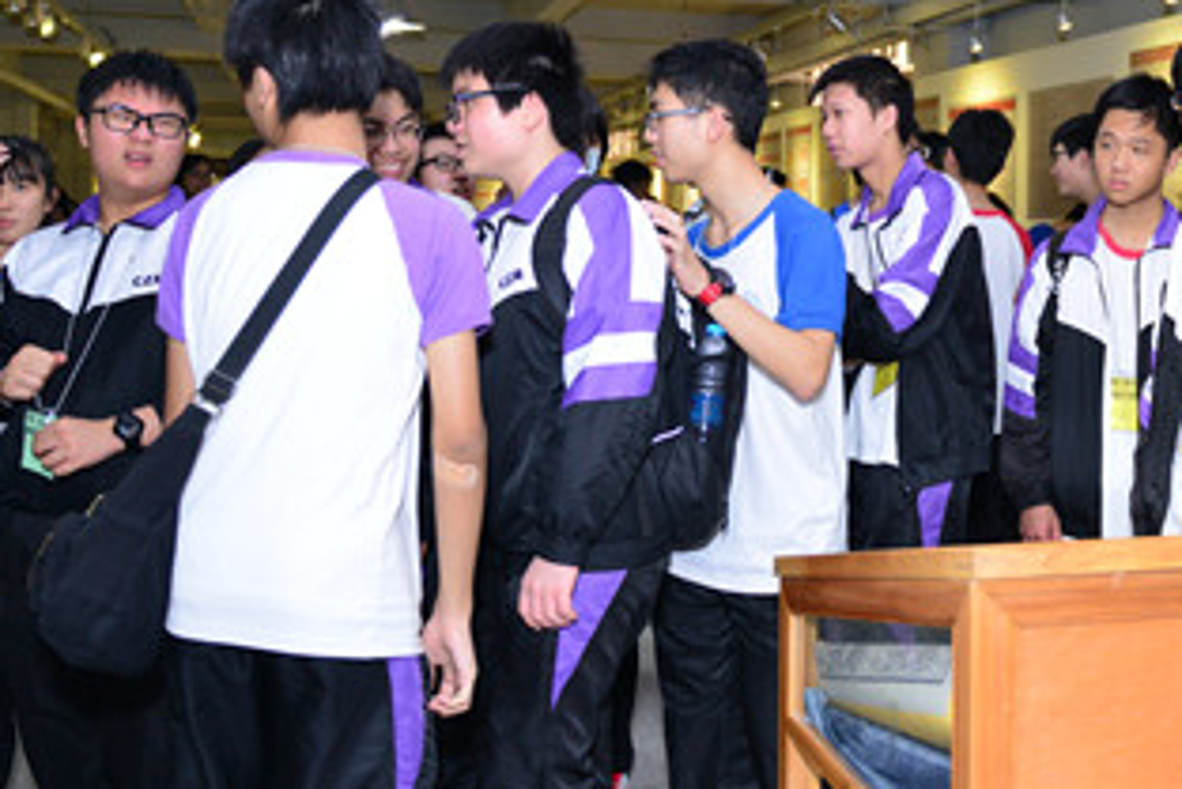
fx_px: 1511
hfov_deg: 41.9
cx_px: 823
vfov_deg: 29.0
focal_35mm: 46
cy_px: 234
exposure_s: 1/200
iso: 1250
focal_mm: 24
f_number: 2.8
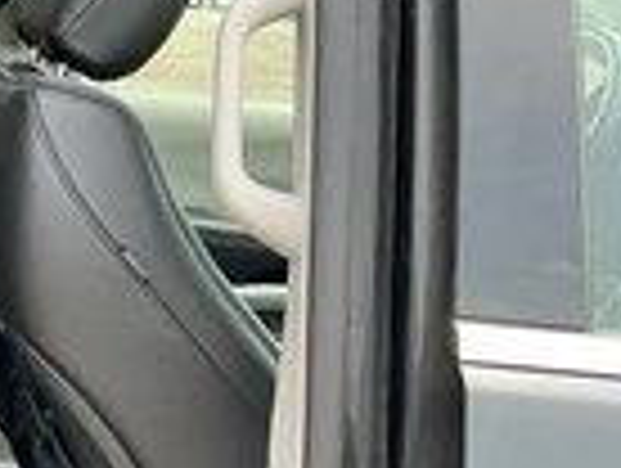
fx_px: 1456
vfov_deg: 17.9
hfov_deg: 21.6
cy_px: 432
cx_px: -202
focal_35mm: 81
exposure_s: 1/168
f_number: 1.8
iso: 32
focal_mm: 3
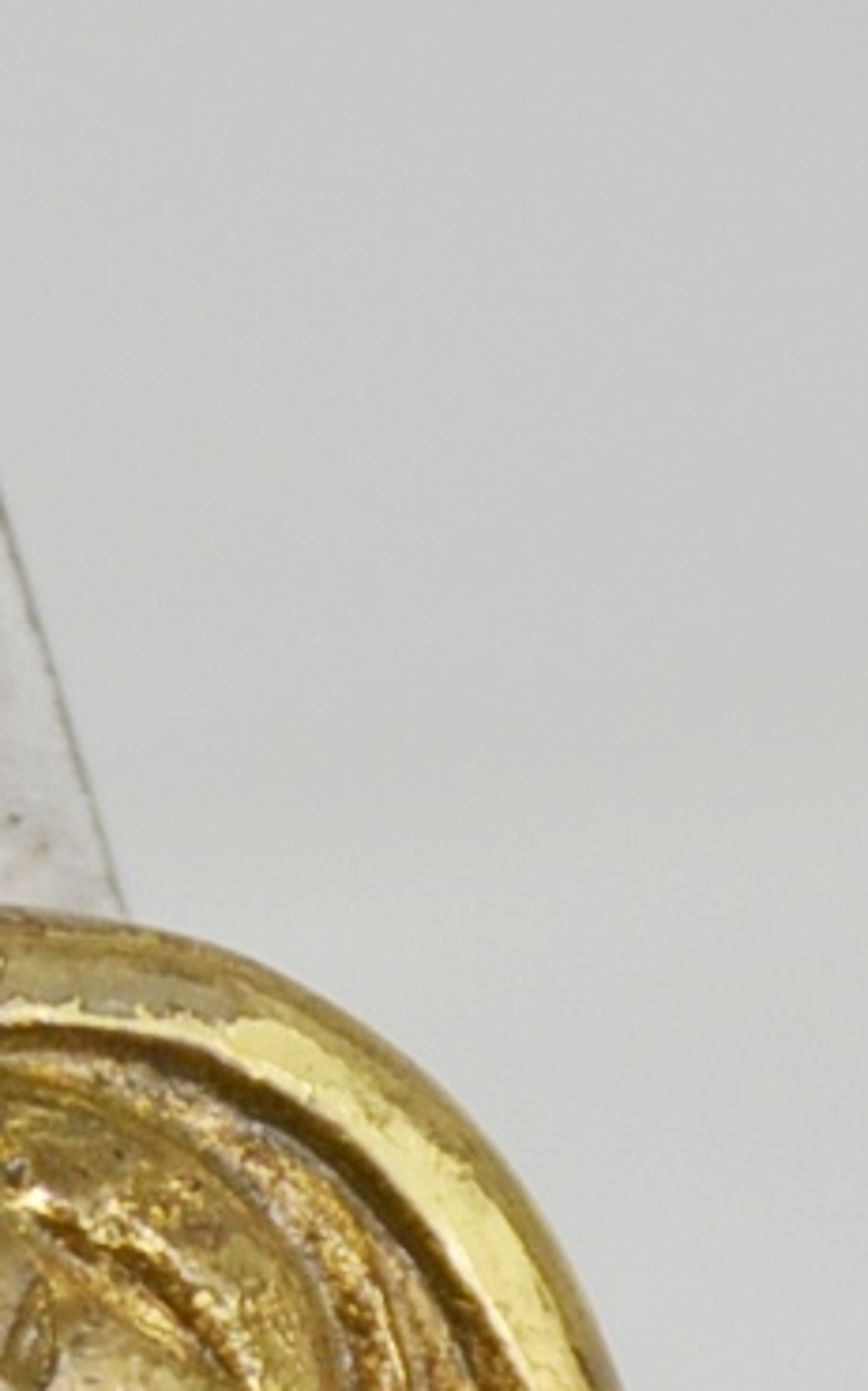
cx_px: 259
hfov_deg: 1.0
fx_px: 52022
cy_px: 2421
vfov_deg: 1.5
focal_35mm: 1373
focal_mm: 135
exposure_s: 1/250
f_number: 5.6
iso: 450
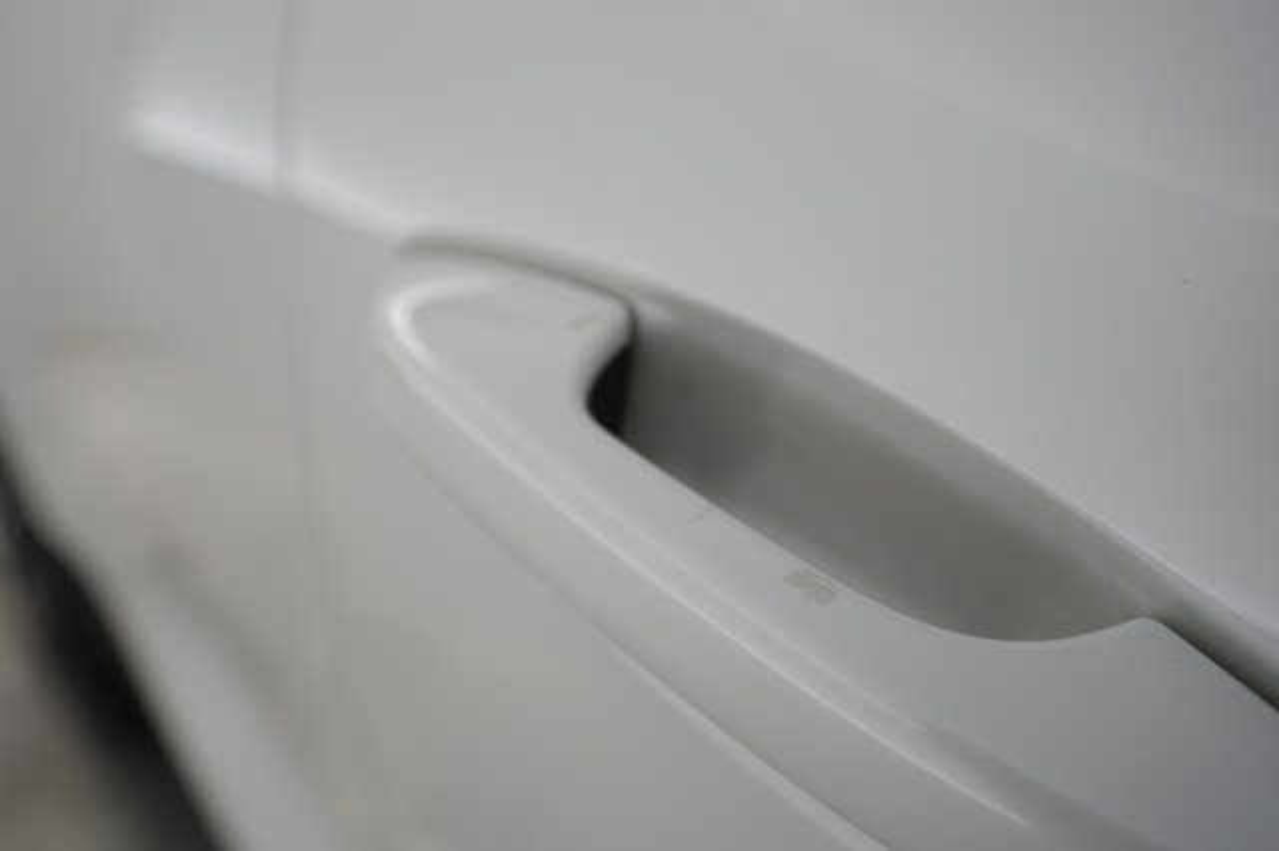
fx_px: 994
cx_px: 640
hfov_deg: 65.5
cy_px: 426
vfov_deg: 46.4
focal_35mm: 28
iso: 640
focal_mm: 28
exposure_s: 1/80
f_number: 4
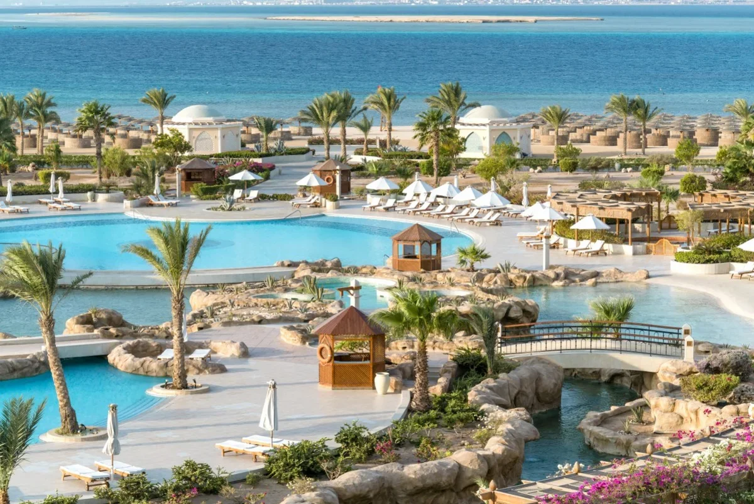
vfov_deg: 13.7
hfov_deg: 20.4
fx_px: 2095
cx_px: 377
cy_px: 252
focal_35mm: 100
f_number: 10
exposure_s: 1/640
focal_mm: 100
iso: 400
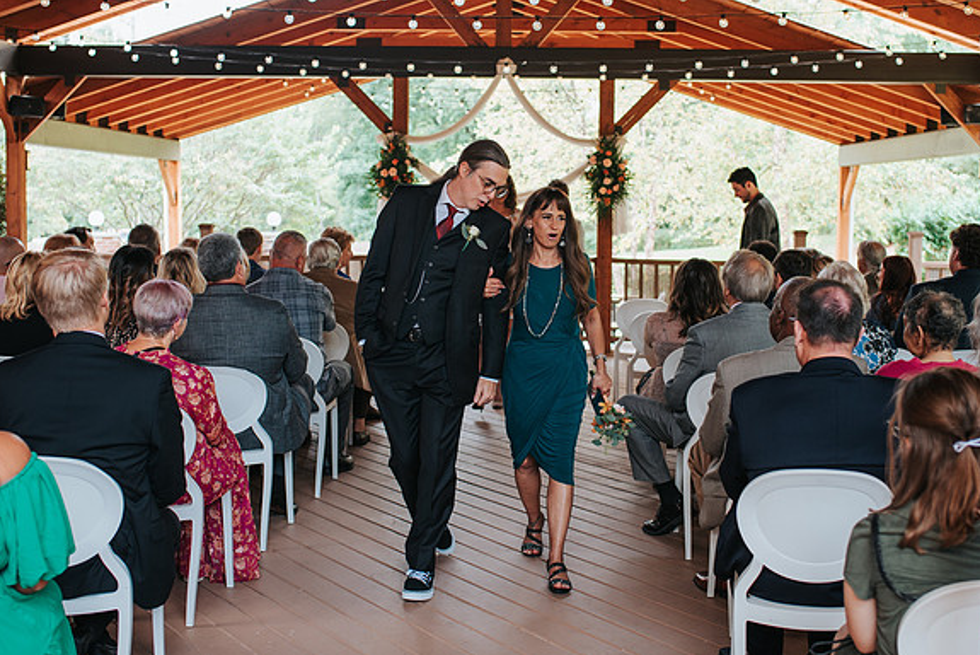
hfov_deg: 41.1
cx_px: 514
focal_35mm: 48
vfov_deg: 28.1
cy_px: 295
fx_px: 1307
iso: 220
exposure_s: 1/125
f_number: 3.2
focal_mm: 35
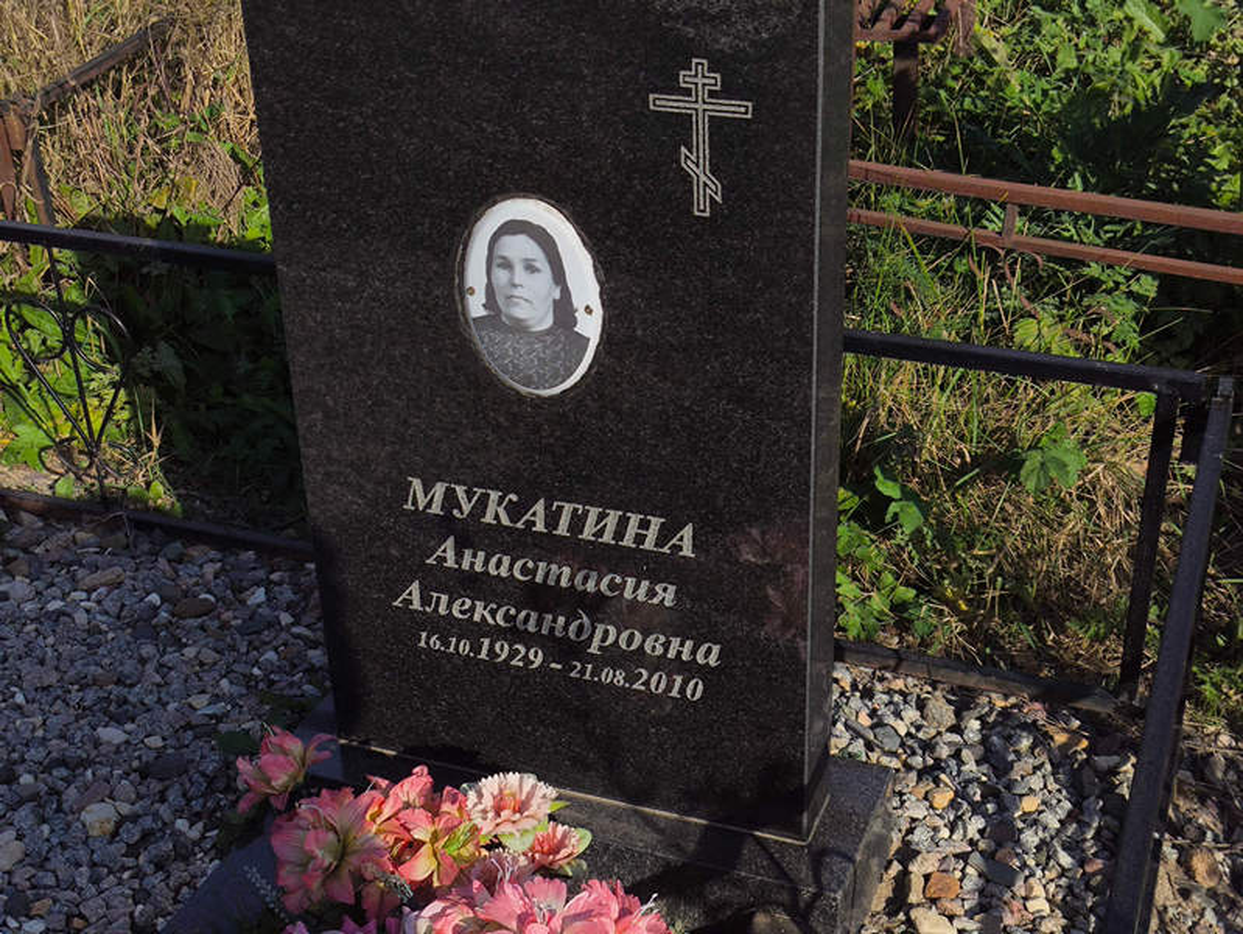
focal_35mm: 50
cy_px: 467
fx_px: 1796
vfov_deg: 29.1
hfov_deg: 38.2
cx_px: 622
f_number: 1.7
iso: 50
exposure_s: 1/2495
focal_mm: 4.71
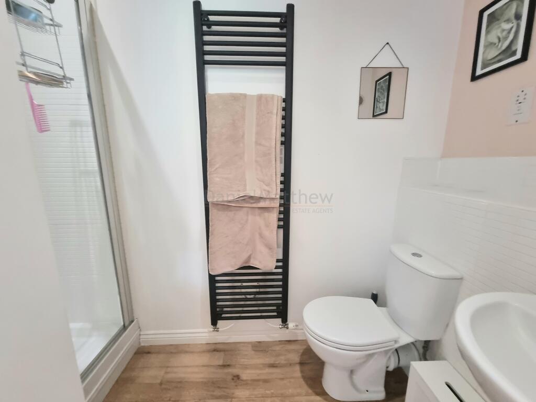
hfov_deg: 106.2
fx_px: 201
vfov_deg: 89.9
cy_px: 201
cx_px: 268
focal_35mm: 13
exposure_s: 1/33
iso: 640
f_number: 2.2
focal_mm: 2.2
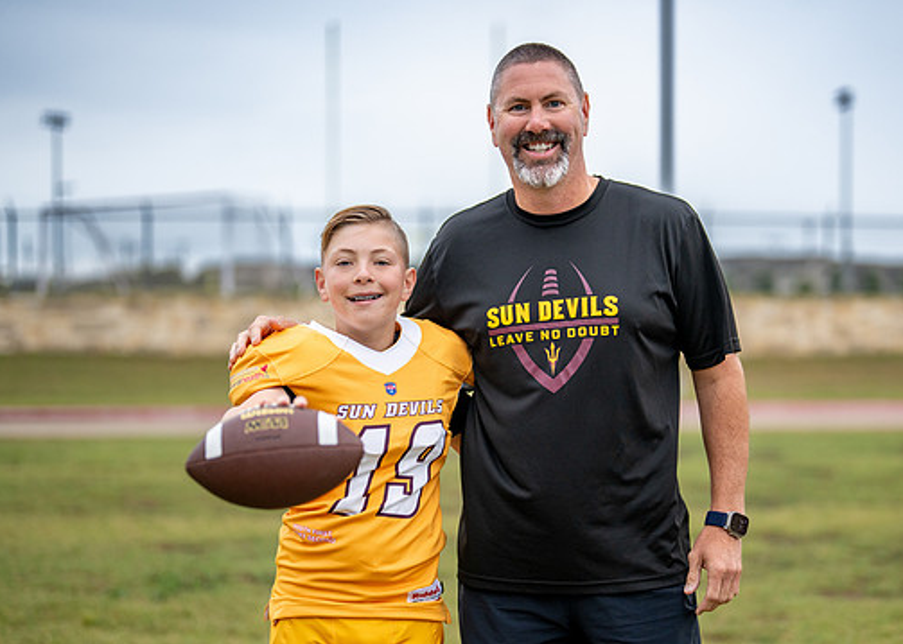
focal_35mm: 66
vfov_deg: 21.5
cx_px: 535
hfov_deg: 29.8
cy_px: 366
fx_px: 1692
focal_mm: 50
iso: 320
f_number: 1.2
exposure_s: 1/1600
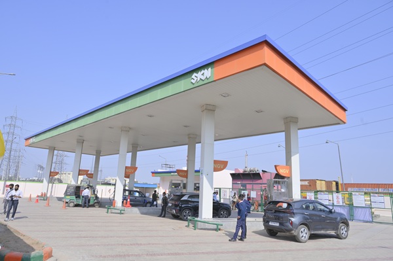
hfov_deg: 73.8
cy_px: 130
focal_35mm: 24
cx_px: 196
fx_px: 262
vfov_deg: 53.1
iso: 100
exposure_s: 1/200
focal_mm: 24
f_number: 9
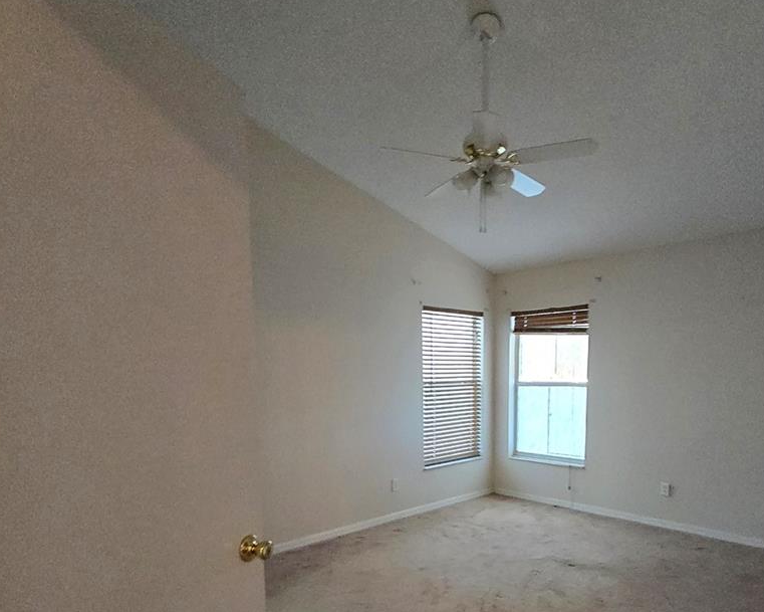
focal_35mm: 20
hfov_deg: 79.8
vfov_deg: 65.4
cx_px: 443
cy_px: 430
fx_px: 452
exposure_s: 1/60
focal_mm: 2.2
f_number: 2.2
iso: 800
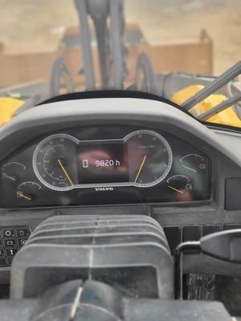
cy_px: 160
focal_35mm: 26
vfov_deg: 67.3
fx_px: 241
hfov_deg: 53.1
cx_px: 120
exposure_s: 1/270
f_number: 1.8
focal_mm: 5.4
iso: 40
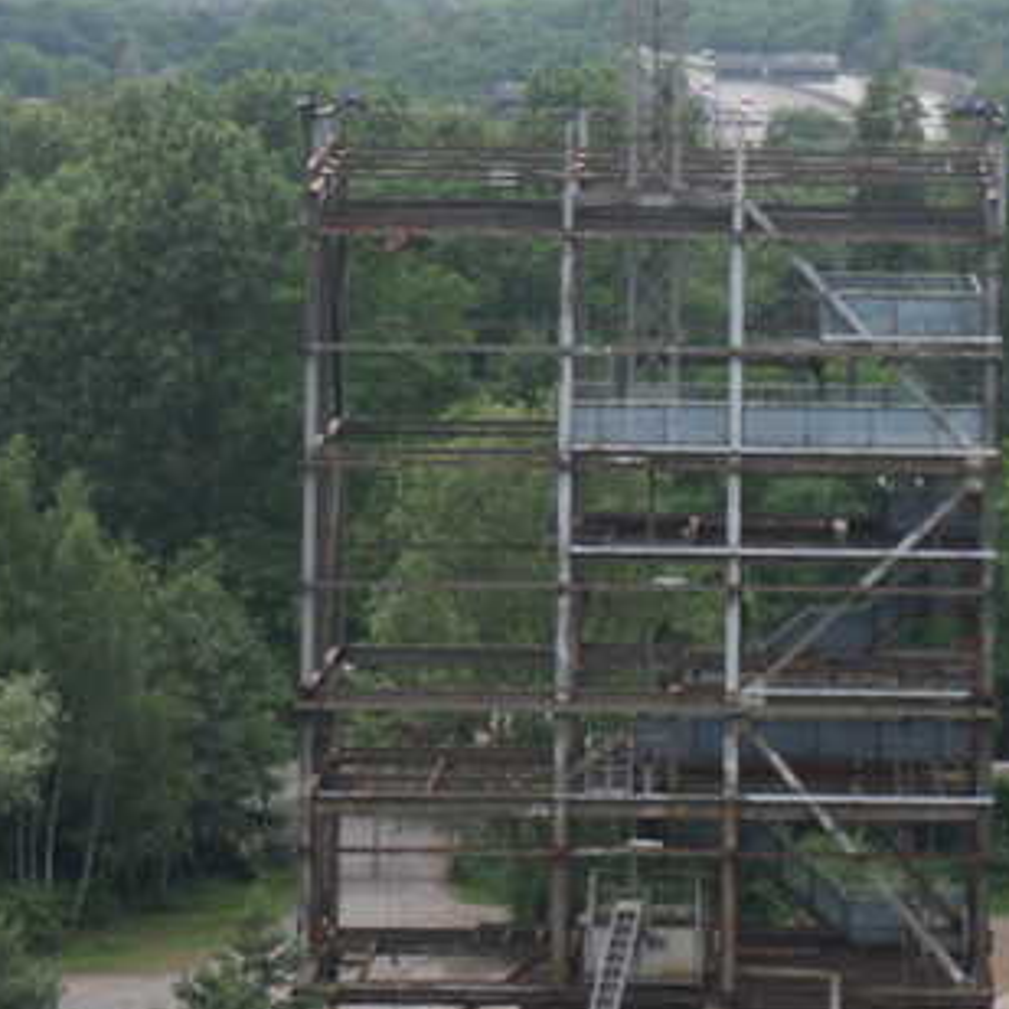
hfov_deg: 6.7
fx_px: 8607
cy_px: 147
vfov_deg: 6.7
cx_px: 833
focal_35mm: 261
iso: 100
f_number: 5.6
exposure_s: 1/125
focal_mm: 28.23
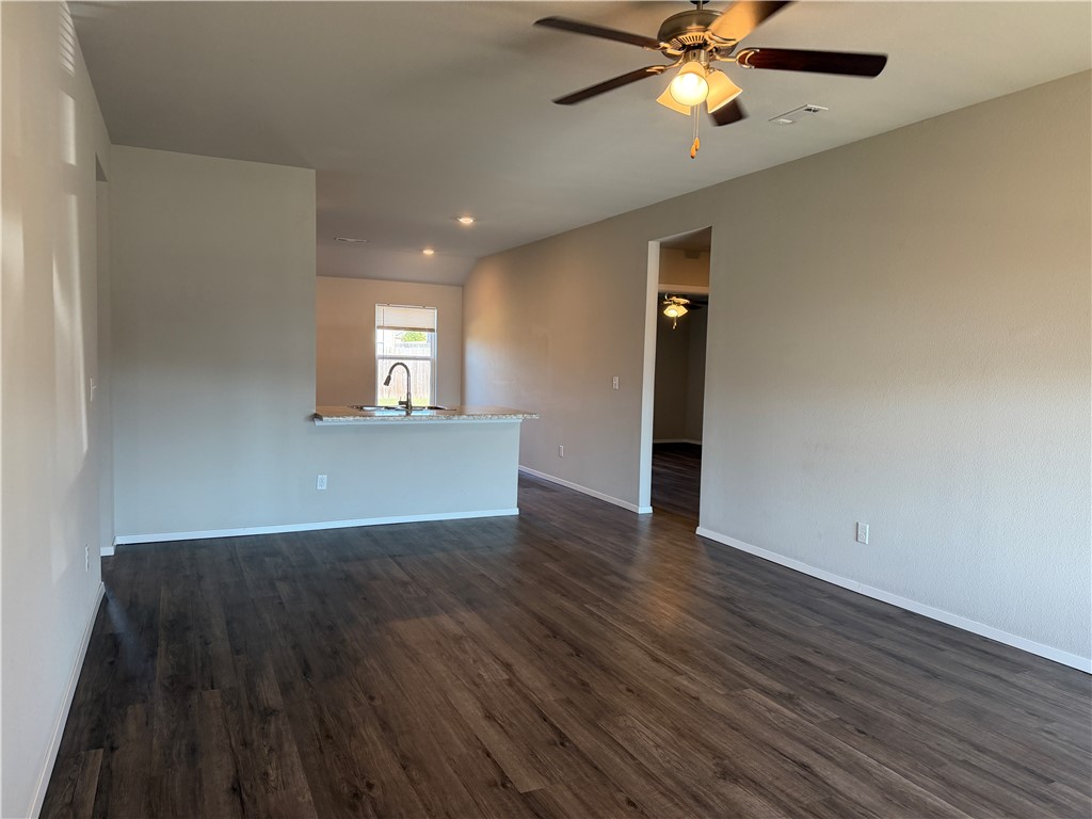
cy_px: 410
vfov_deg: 56.8
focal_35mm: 24
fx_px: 757
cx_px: 546
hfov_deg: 71.6
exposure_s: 1/151
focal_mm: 6.76
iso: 200
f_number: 1.78
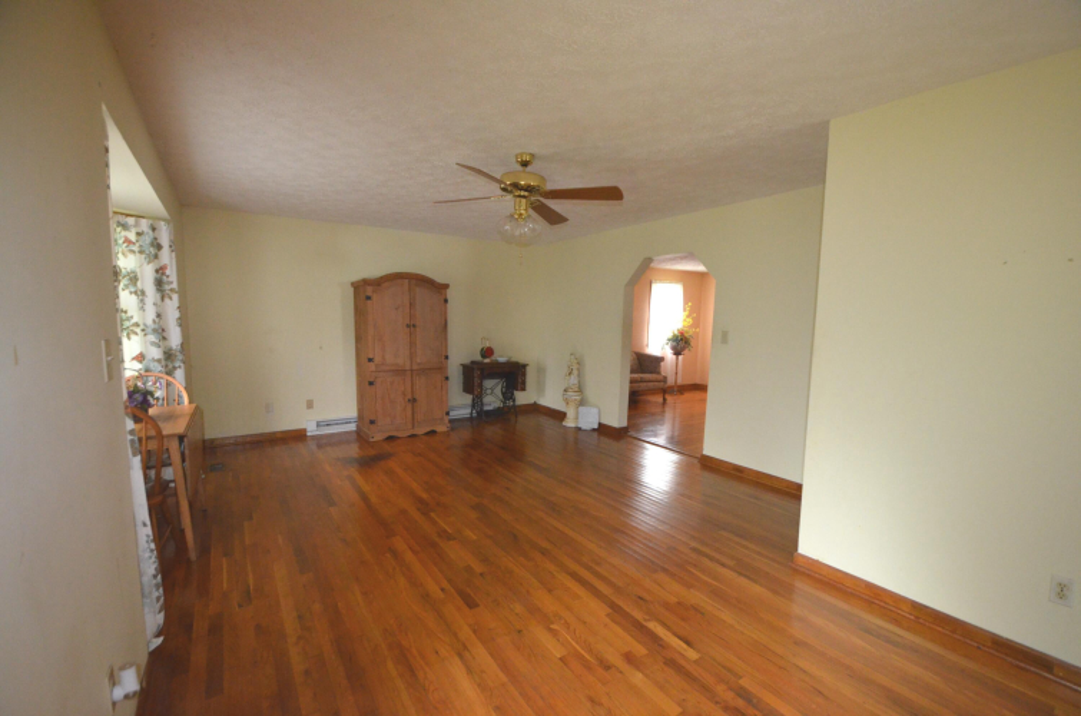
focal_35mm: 15
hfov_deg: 100.5
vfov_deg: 77.1
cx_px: 540
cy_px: 358
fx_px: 449
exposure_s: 1/60
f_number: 3.5
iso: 2800
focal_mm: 10
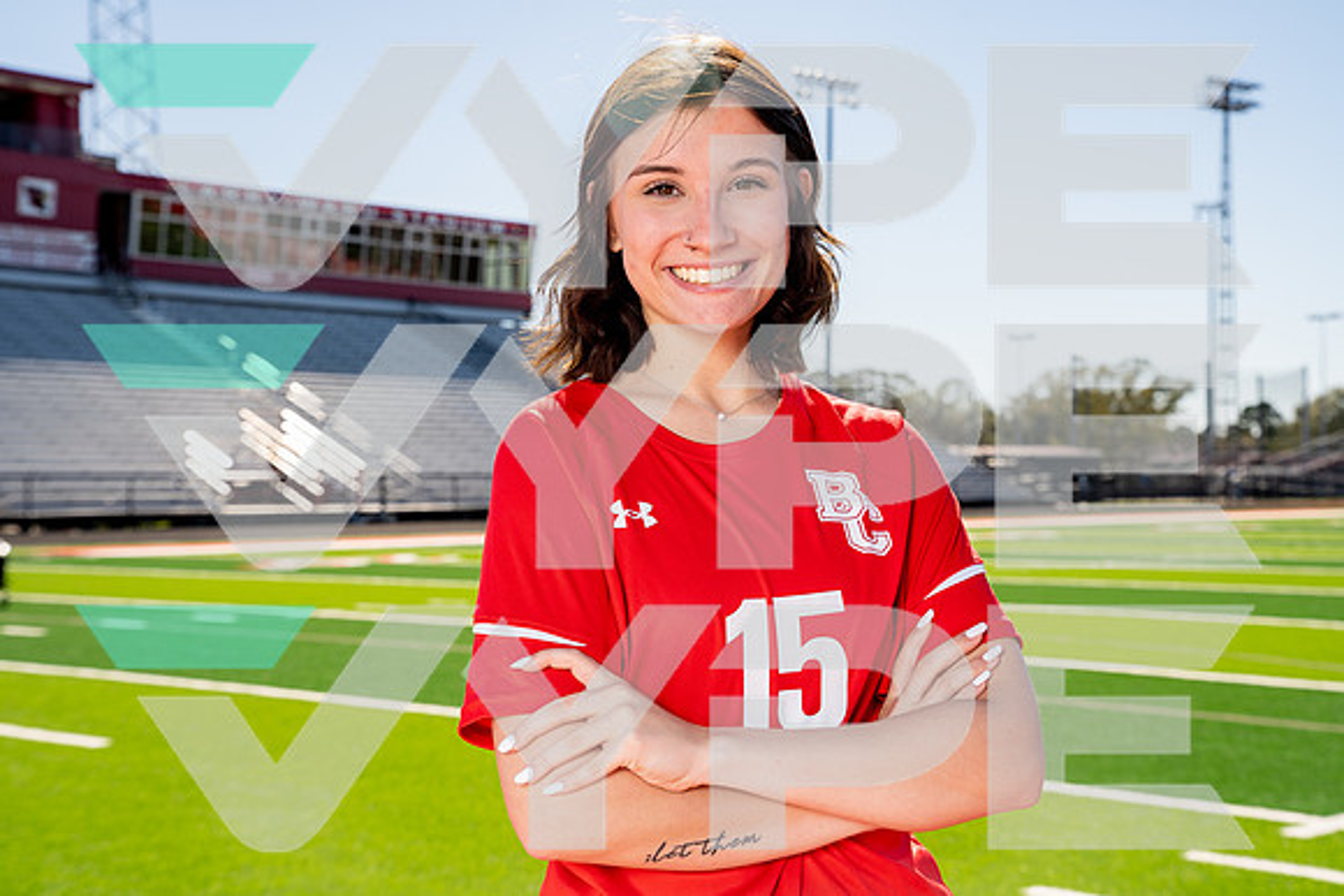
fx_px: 2054
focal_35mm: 55
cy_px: 448
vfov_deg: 24.6
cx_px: 672
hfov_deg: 36.2
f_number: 7.1
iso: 100
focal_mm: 55
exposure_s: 1/250
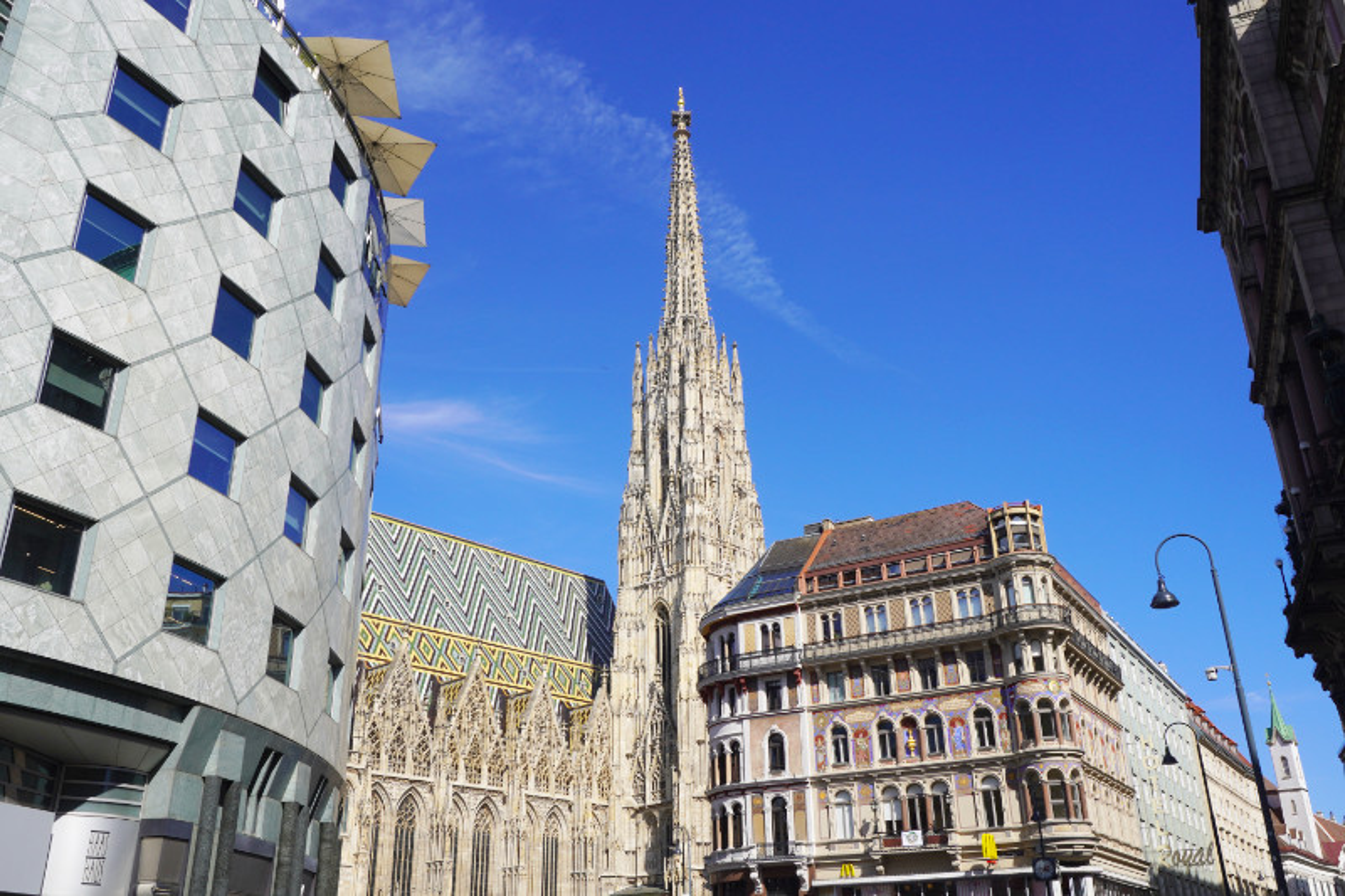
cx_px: 672
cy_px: 448
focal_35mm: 32
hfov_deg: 59.5
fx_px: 1177
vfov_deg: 41.7
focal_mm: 21
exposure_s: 1/250
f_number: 10
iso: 100
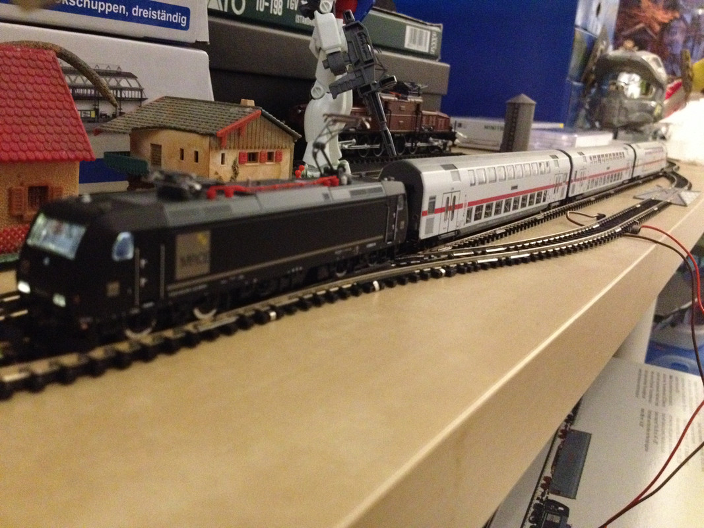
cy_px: 264
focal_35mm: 35
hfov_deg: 52.6
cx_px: 352
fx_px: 712
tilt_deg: -16.5
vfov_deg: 40.7
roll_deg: -3.9
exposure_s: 1/15
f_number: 2.4
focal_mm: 4.28
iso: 640
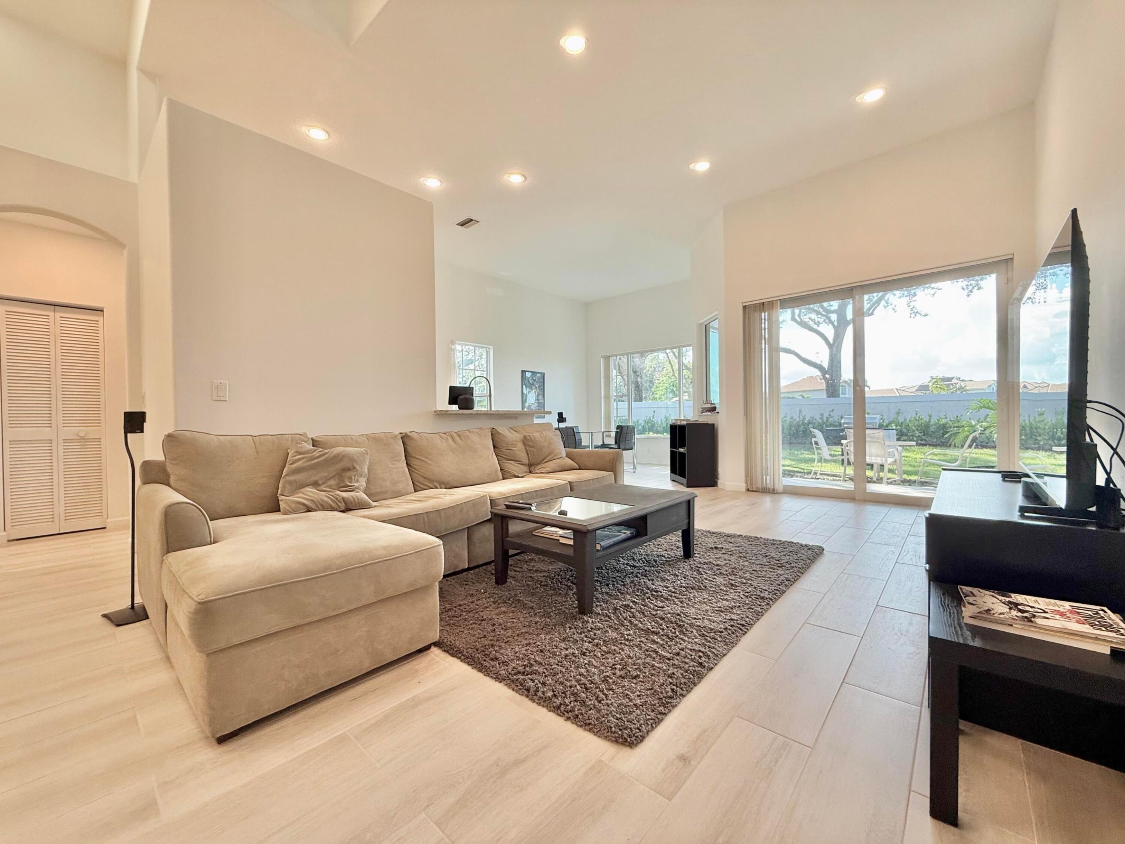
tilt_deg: -0.3
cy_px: 422
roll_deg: +1.2
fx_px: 455
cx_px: 562
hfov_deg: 102.1
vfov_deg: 85.7
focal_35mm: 14
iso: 125
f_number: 2.2
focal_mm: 2.22
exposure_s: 1/120
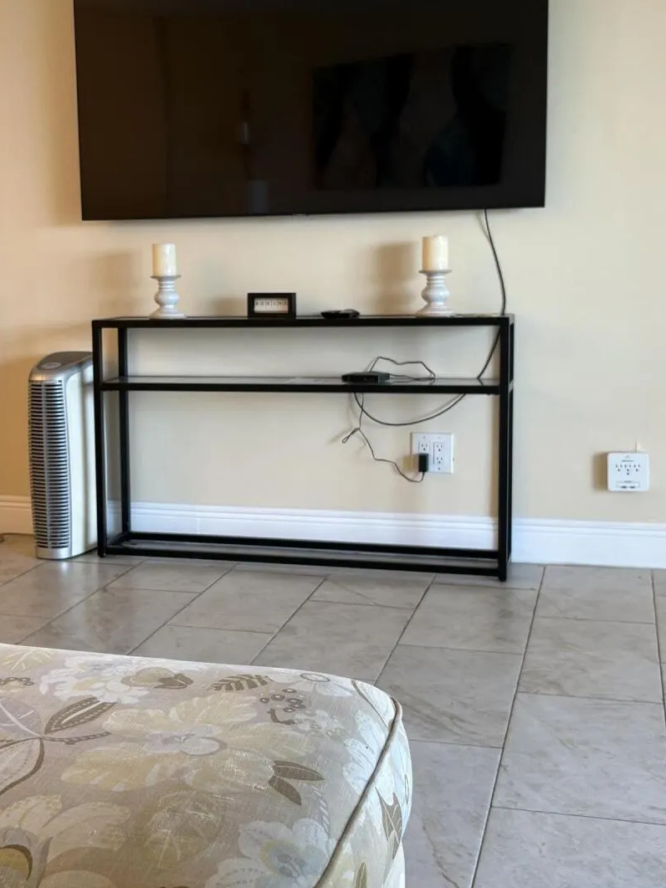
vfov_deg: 38.9
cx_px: 196
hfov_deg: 29.4
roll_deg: +0.9
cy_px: 420
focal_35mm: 49
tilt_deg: -7.4
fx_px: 1257
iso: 100
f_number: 1.6
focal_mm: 5.96
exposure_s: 1/60
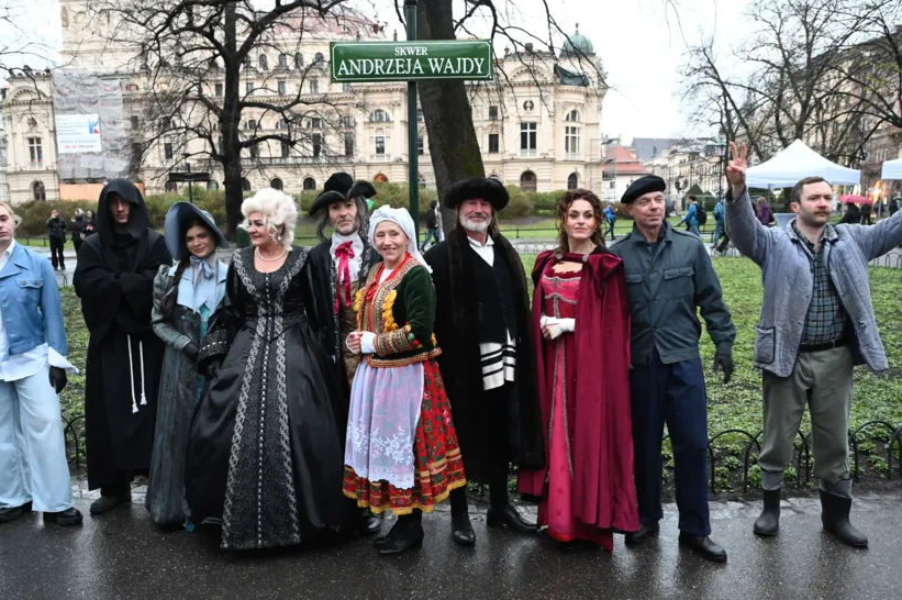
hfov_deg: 63.7
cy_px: 304
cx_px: 442
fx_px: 726
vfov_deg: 44.9
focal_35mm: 29
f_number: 4
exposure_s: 1/60
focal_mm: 24
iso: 3200
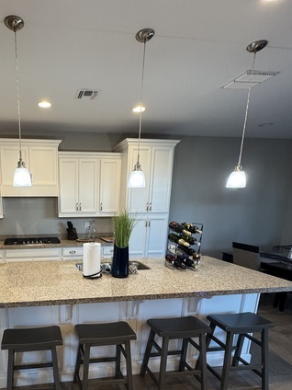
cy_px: 261
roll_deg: +0.1
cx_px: 65
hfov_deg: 57.3
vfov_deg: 74.0
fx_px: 247
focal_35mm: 22
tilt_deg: -13.4
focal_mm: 2.22
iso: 250
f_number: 2.2
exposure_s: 1/120
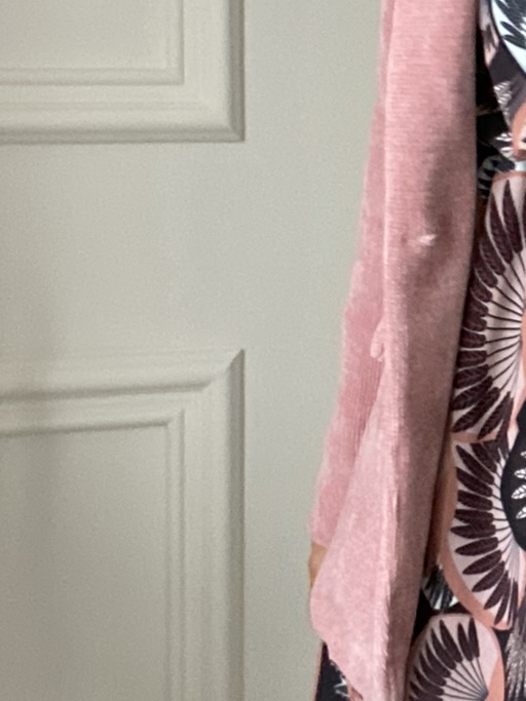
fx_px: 1824
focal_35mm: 90
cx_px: 741
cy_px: 142
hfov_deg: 15.4
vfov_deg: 21.5
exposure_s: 1/60
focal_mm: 2.71
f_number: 2.2
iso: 200
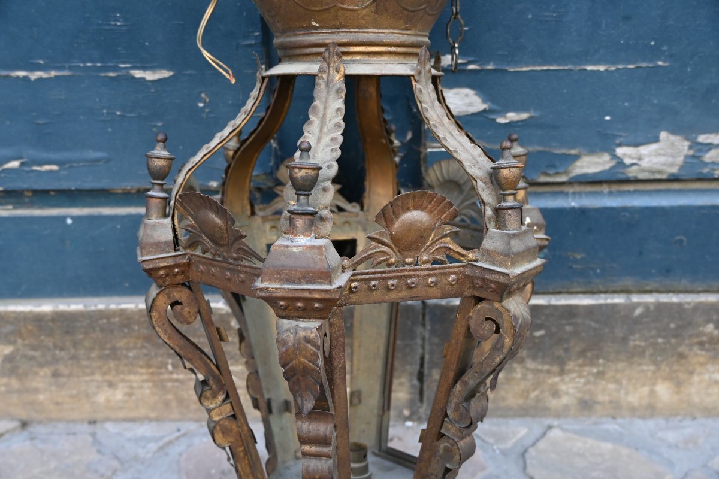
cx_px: 360
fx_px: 809
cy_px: 240
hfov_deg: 47.9
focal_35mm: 40
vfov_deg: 33.0
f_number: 4
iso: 360
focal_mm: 27
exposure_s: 1/250
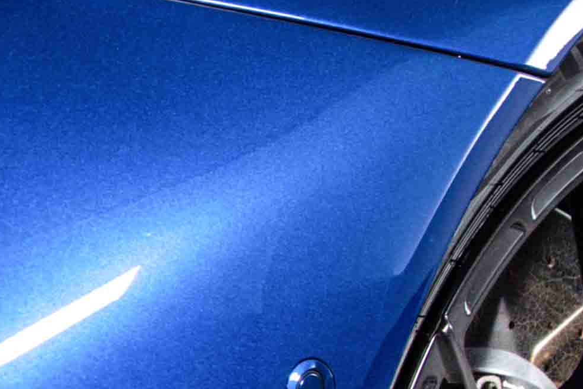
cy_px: 517
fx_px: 2883
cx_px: -691
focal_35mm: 178
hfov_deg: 10.4
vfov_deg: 7.6
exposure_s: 1/125
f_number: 5.6
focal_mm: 29
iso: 320
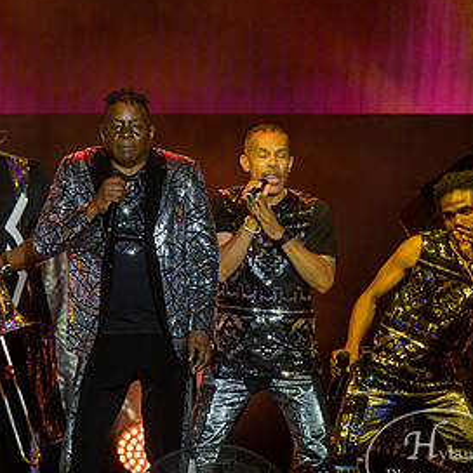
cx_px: -29
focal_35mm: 862
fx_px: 13326
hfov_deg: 2.0
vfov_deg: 2.0
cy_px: 136
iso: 3600
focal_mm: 380
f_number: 6.3
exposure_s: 1/400
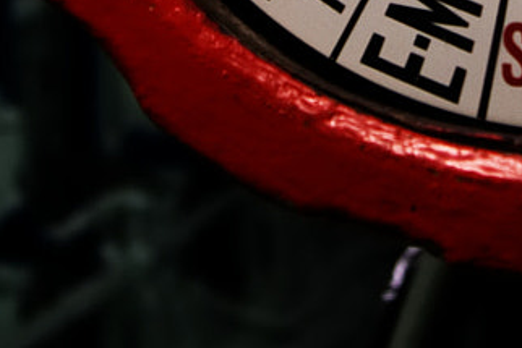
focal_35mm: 209
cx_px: 305
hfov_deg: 9.8
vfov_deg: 6.4
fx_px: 3032
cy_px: -401
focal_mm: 28
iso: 200
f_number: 5.6
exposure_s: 1/20
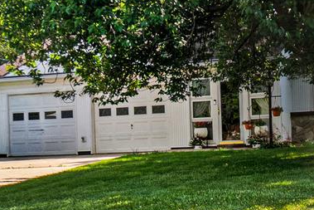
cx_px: 273
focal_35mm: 81
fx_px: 707
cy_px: 161
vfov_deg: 16.8
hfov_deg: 24.4
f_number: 8
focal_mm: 10
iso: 200
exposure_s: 1/200
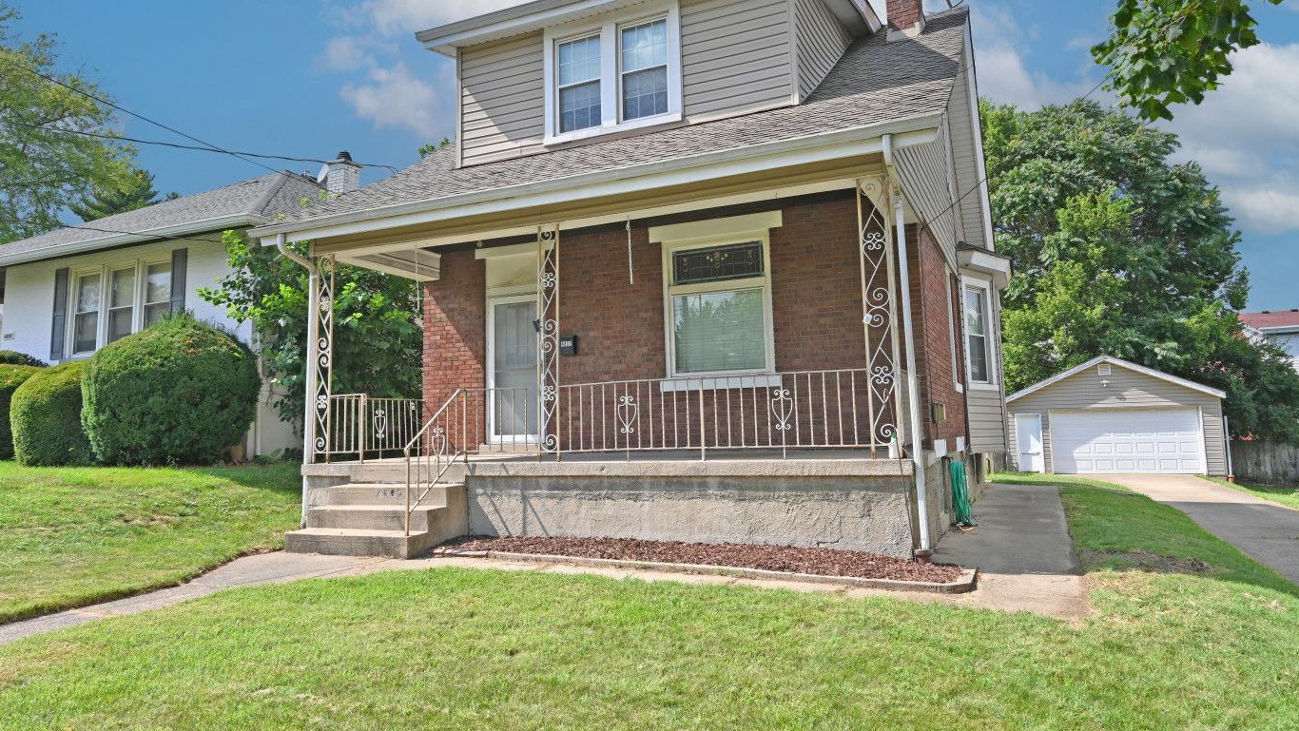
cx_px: 633
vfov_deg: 48.3
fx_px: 812
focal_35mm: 24
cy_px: 317
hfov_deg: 77.3
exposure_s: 1/160
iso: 100
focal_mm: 20.5
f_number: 9
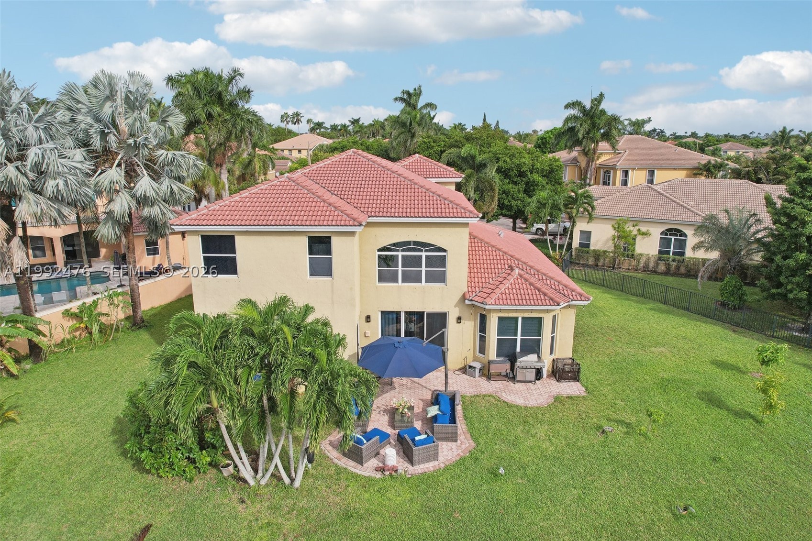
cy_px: 270
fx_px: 496
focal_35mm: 22
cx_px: 406
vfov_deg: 57.2
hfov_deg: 78.6
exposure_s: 1/2000
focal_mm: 8.4
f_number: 2.8
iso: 120
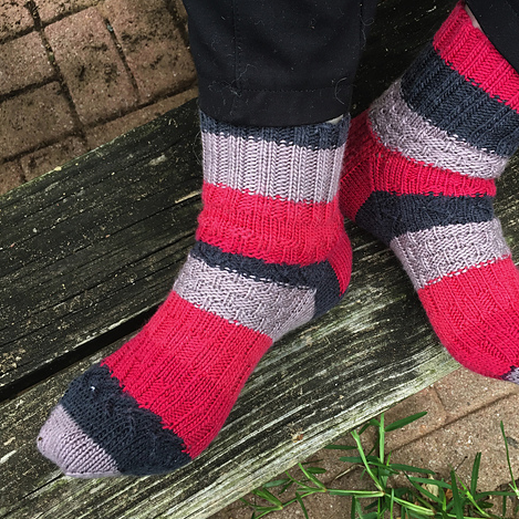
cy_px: 256
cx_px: 315
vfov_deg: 47.2
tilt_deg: -76.2
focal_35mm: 35
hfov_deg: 46.9
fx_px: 594
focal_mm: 4.15
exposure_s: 1/40
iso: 25
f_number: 2.2
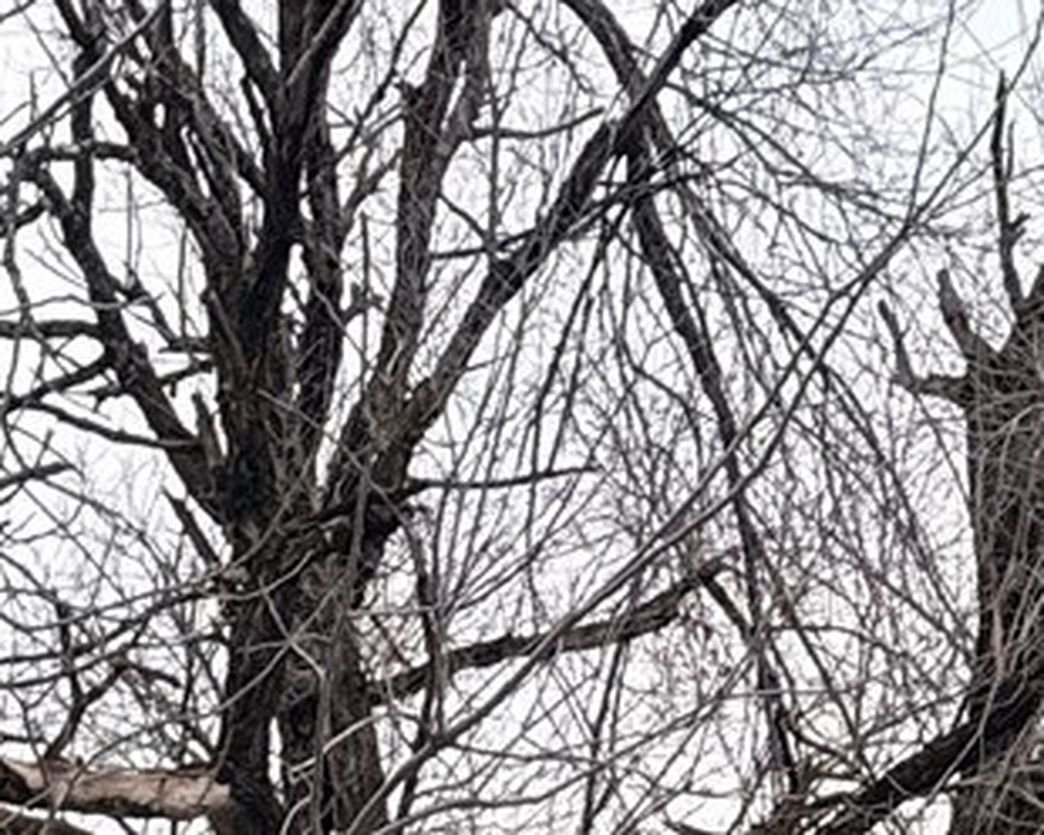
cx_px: -748
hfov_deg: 12.3
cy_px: 3212
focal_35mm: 145
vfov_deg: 7.7
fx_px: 4480
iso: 100
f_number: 1.78
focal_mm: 6.76
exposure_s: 1/121
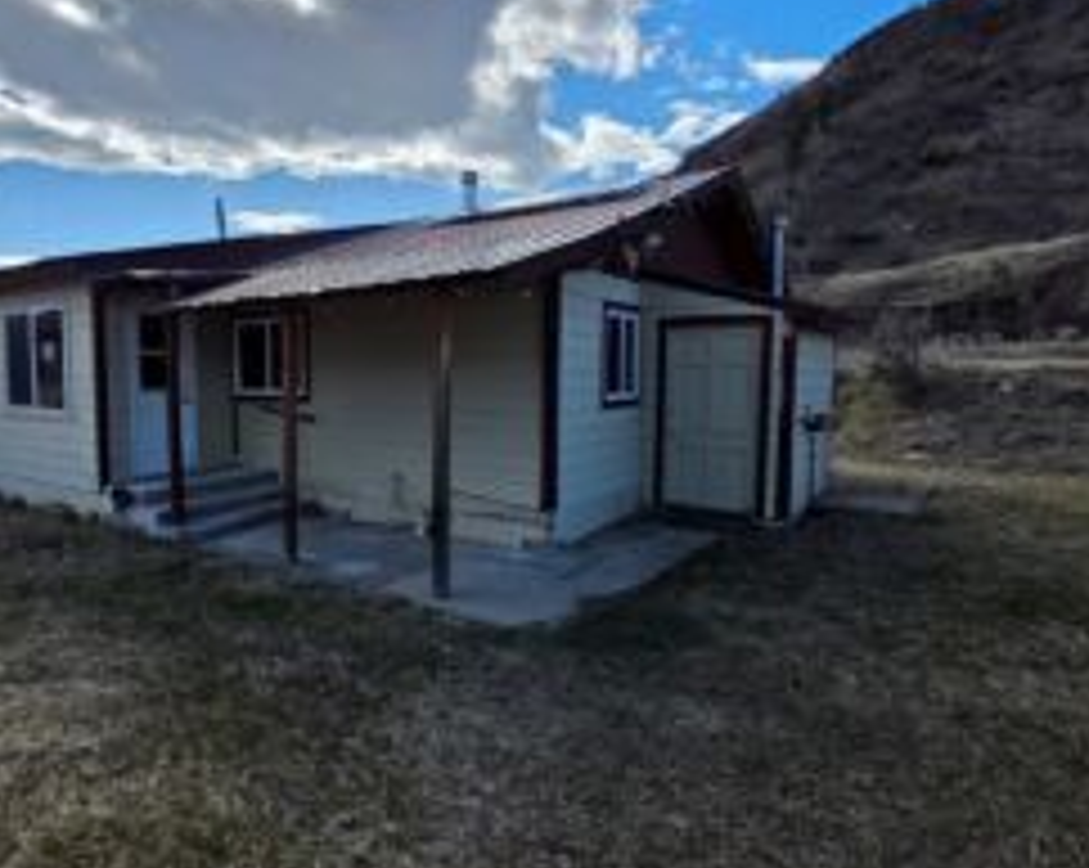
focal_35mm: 21
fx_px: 676
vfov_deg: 65.4
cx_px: 387
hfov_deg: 75.9
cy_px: 432
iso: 40
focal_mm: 2.2
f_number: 1.9
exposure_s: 1/2929
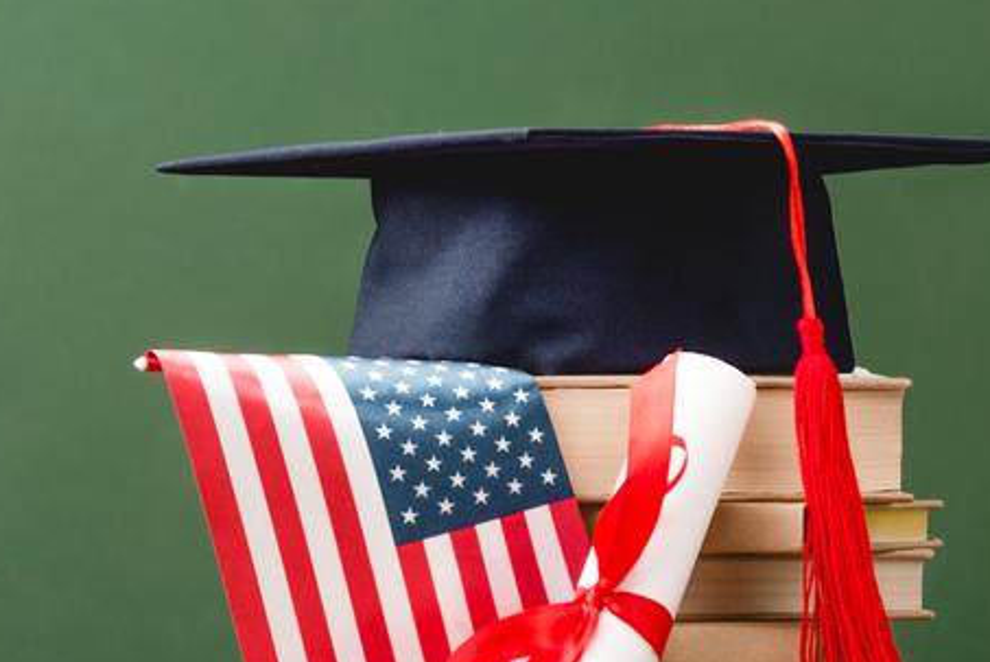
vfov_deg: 7.0
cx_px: 398
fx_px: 5395
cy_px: 366
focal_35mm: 196
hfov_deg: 10.5
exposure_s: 1/200
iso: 100
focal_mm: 110
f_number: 7.1
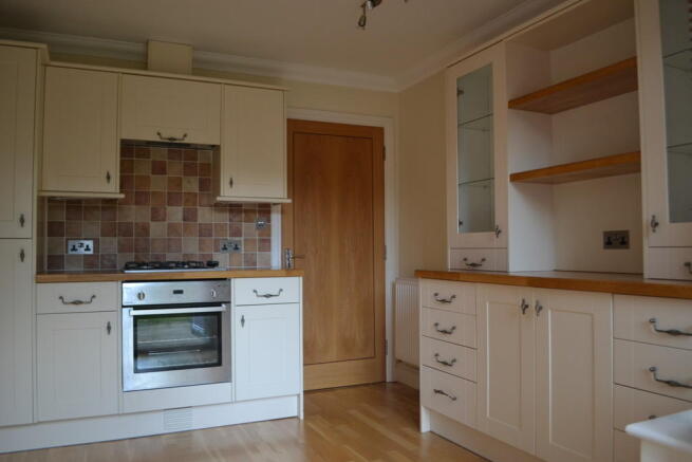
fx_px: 519
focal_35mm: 27
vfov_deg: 48.0
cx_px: 346
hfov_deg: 67.4
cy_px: 231
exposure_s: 1/60
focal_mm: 18
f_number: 3.5
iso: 450
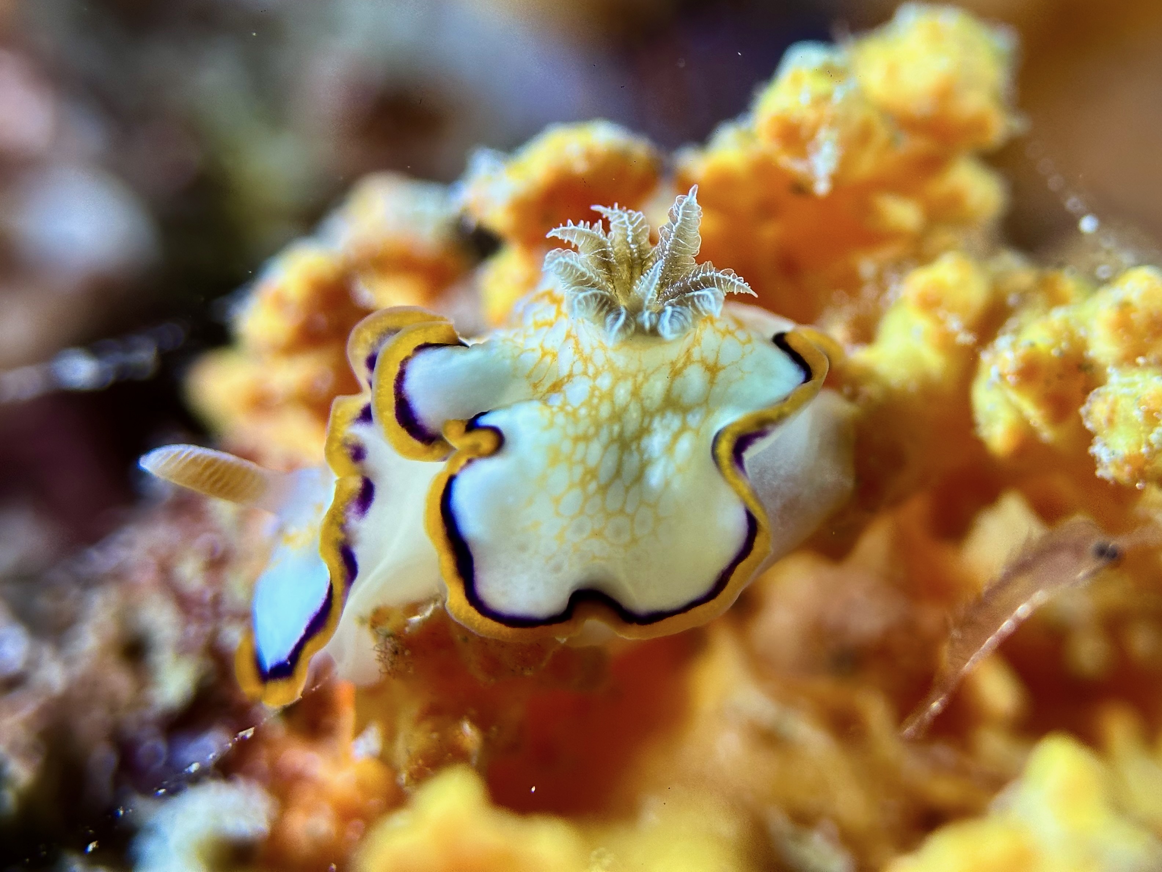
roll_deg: -7.0
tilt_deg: -41.8
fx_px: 1611
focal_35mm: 48
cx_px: 581
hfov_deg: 39.7
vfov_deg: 30.3
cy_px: 436
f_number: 1.78
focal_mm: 6.86
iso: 64
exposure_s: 1/1783
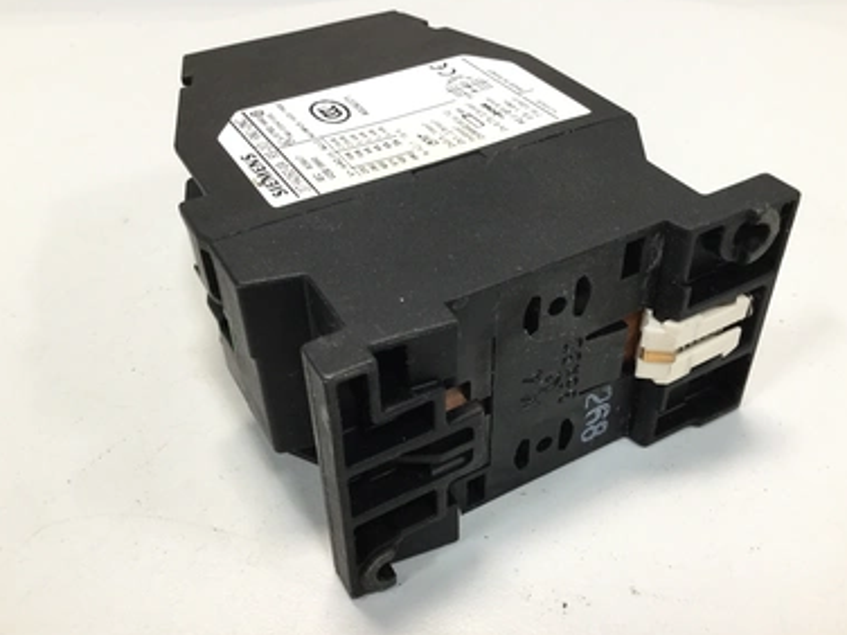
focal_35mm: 33
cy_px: 304
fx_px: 807
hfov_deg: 55.4
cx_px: 430
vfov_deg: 42.9
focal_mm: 3.3
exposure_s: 1/30
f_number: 2.4
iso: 64
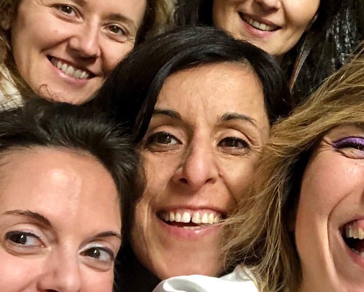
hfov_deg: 27.1
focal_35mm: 68
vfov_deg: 22.5
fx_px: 733
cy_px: 136
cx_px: 313
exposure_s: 1/50
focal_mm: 2.87
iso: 250
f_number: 2.2
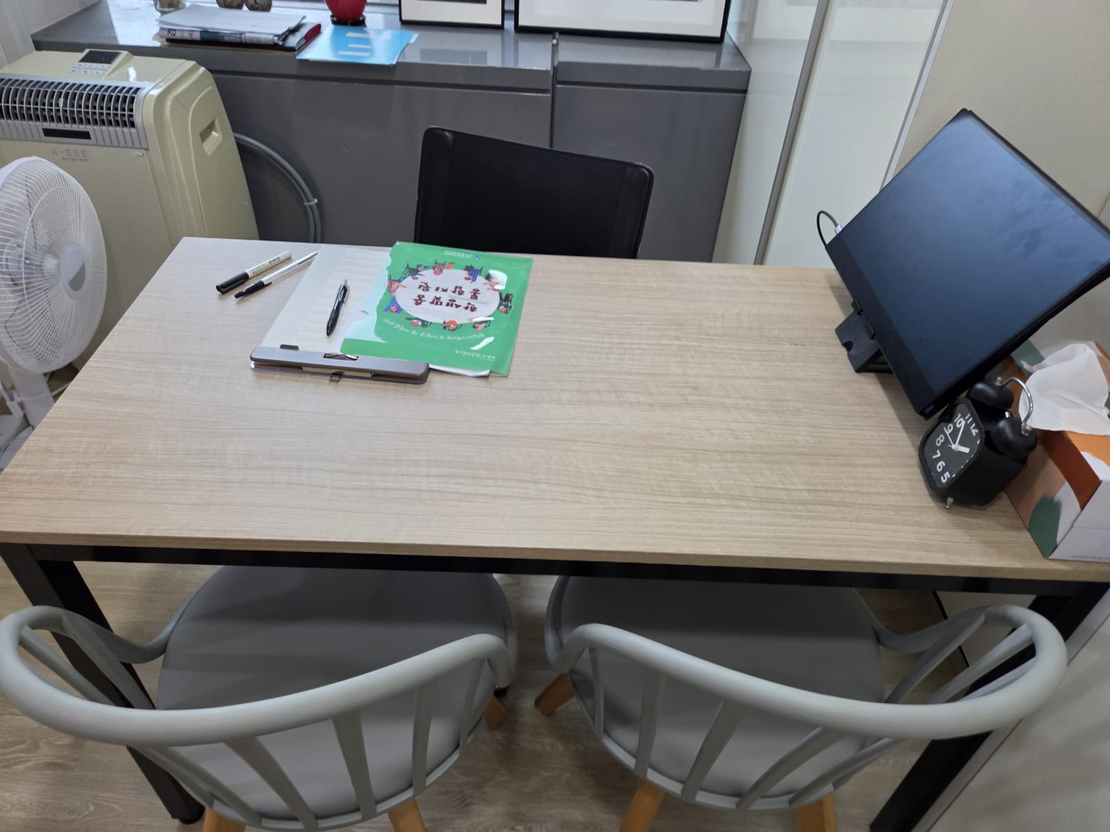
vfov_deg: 58.9
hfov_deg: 73.9
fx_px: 738
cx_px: 555
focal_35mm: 23
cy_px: 416
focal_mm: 5.4
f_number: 1.8
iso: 250
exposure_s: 1/120
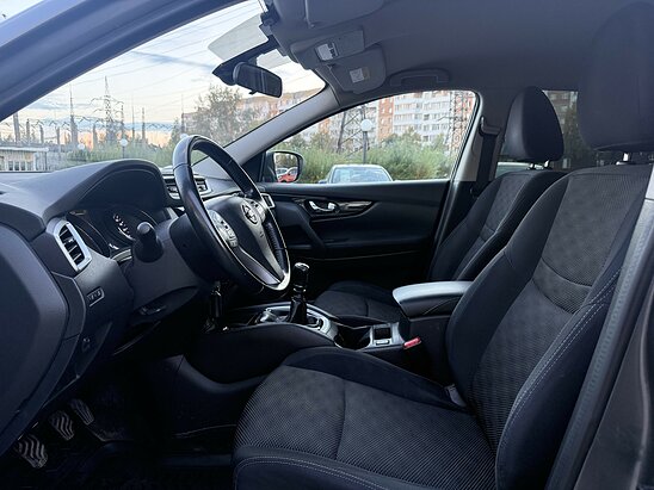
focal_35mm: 24
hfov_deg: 71.6
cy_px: 245
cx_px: 327
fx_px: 453
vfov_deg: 56.8
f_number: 1.78
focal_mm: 6.76
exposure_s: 1/114
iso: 200
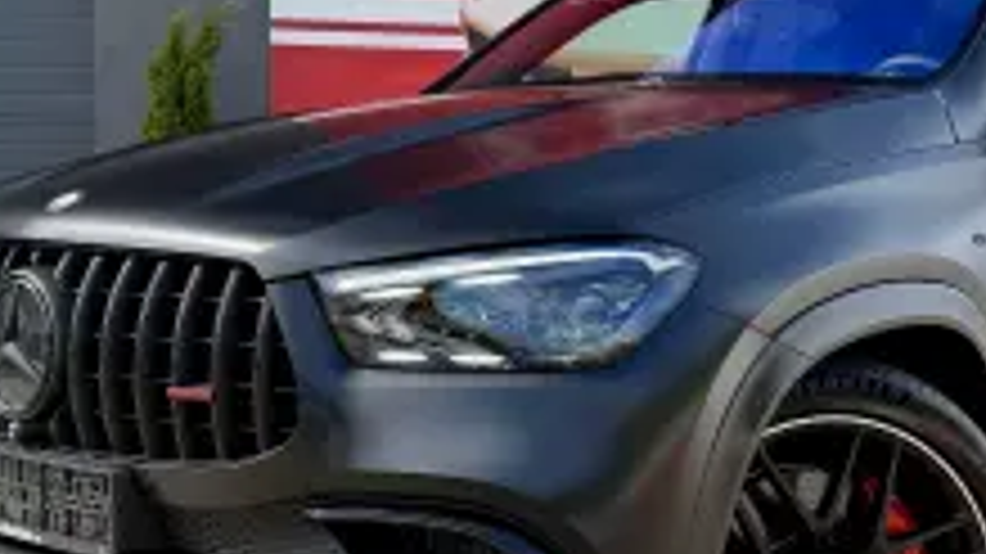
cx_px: 689
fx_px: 1124
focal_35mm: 43
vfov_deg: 27.7
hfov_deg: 46.3
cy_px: 257
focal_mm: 6.76
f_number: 1.78
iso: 80
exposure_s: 1/813
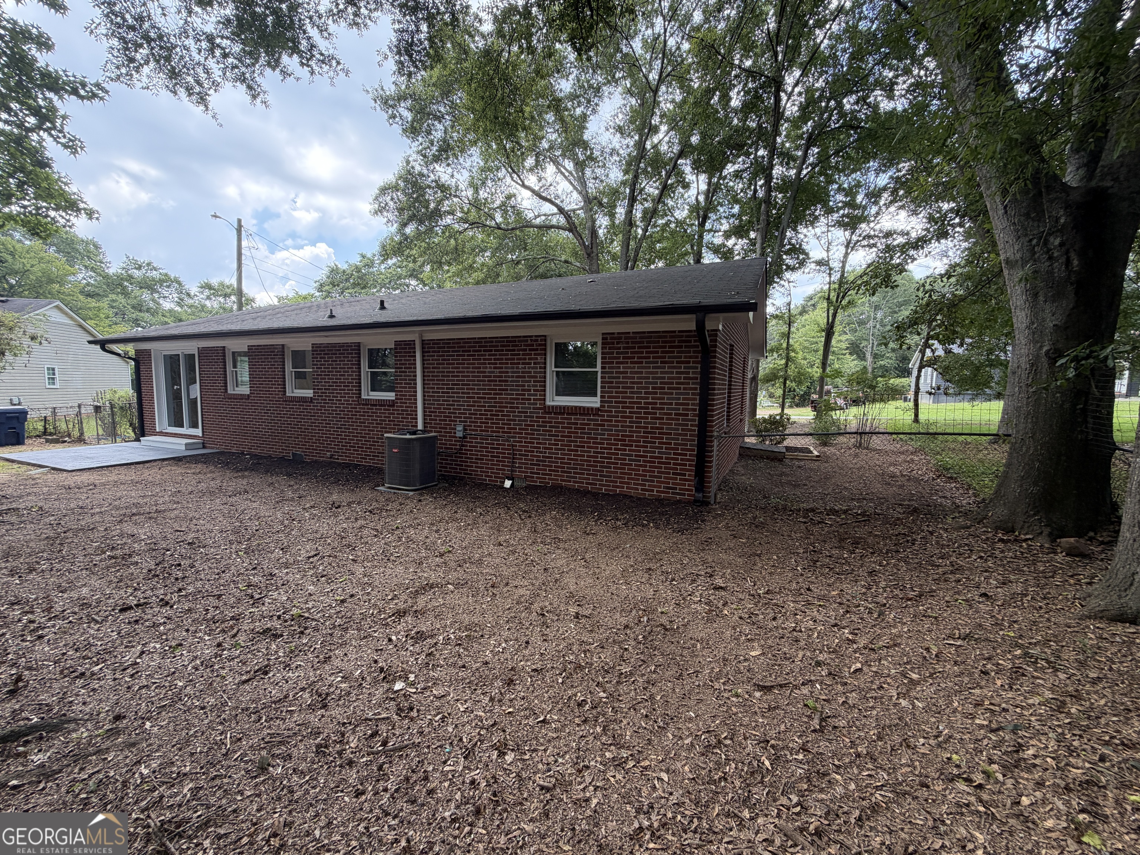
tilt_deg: -5.8
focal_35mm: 14
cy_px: 428
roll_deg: -0.8
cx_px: 570
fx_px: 461
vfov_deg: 85.7
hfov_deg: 102.1
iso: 50
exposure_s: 1/121
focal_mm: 2.22
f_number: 2.2
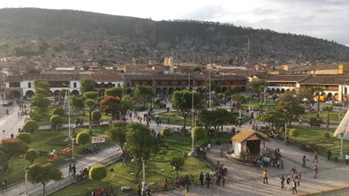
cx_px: 174
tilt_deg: -5.5
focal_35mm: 32
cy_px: 105
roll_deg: -0.4
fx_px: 296
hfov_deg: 61.0
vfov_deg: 36.6
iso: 25
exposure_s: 1/432
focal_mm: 4.15
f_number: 2.2
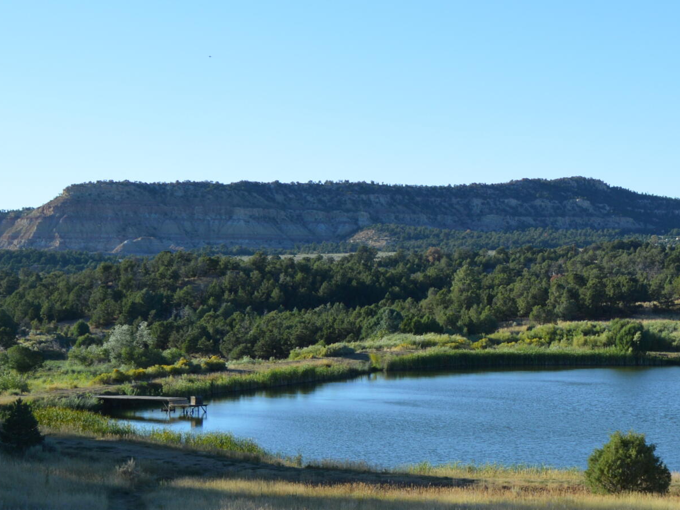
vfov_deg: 17.7
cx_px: 747
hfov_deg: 22.2
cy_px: 339
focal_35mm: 83
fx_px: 1634
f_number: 7.1
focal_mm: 23
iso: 100
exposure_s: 1/200
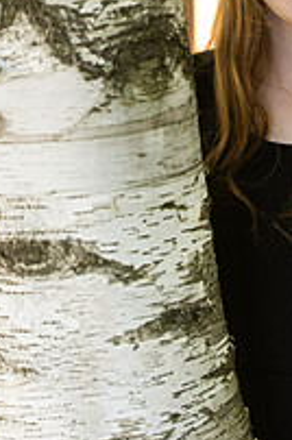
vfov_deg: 11.7
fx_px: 2124
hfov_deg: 7.8
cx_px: 264
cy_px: 4
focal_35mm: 174
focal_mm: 78
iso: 400
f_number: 2.8
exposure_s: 1/200
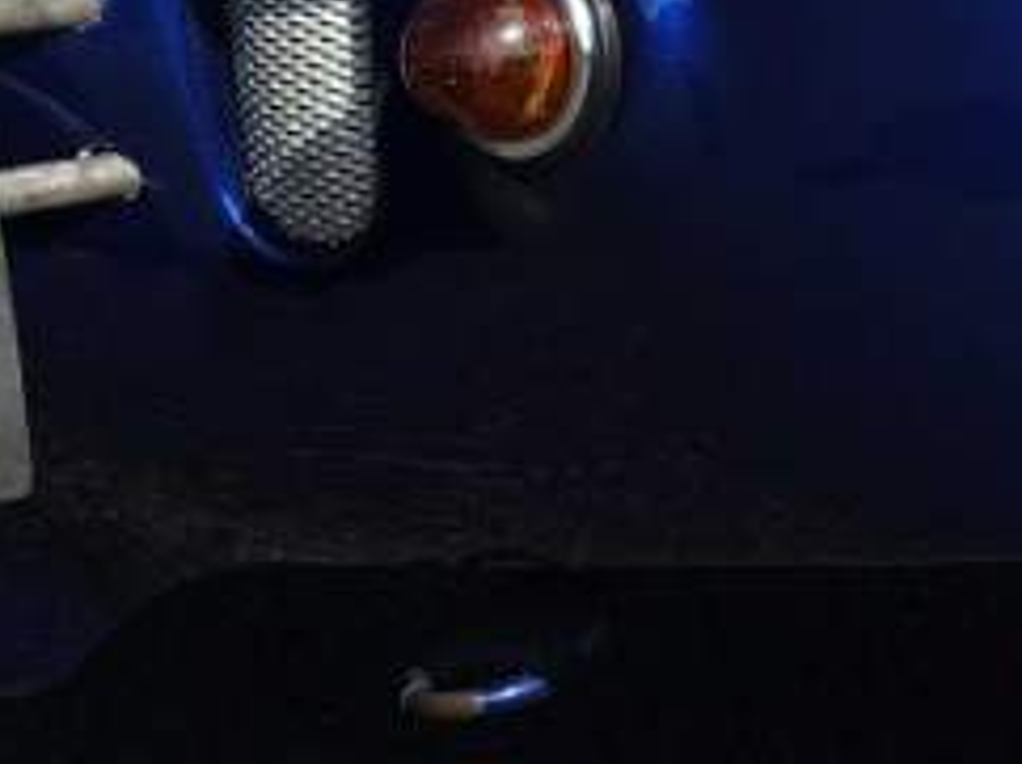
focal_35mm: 188
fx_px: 5545
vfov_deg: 7.8
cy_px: -249
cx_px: 726
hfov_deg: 10.5
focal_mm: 14.9
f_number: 4
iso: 125
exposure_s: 1/100
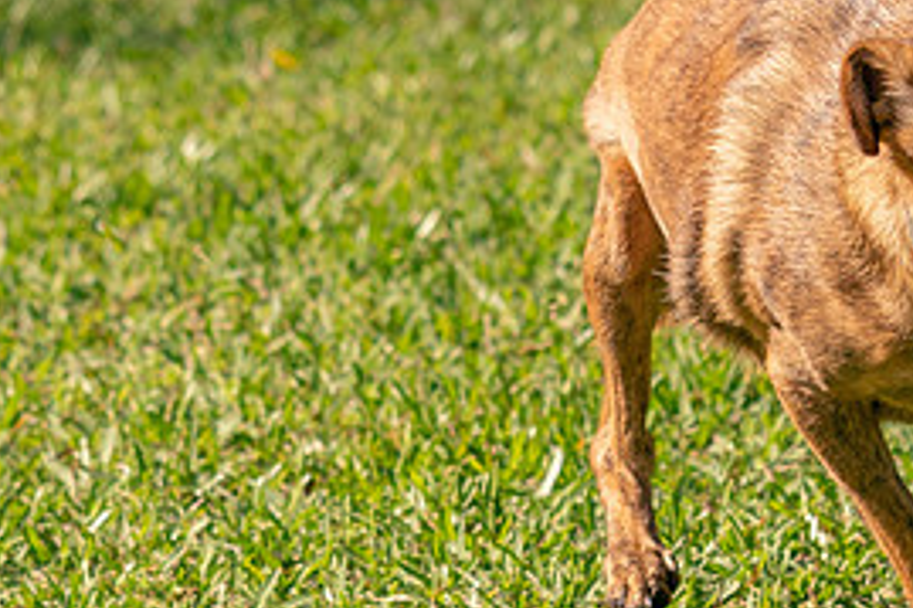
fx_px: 8592
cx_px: 832
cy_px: -8
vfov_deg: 4.0
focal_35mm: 339
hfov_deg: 6.1
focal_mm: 70
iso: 640
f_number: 4
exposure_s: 1/3200
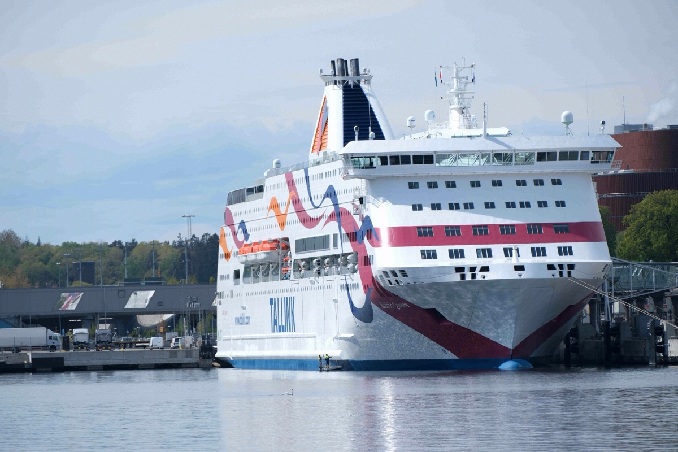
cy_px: 226
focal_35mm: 322
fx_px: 6064
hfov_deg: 6.4
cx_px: 339
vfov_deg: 4.3
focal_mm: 214.4
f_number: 5.6
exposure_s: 1/800
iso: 125
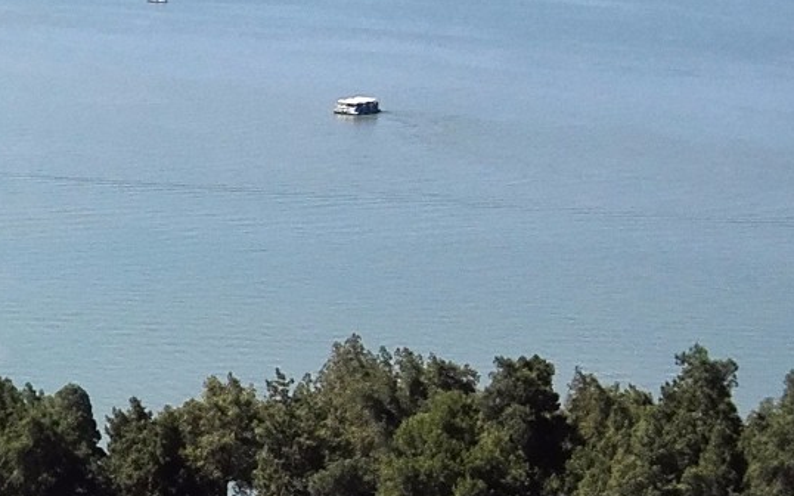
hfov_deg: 15.8
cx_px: -536
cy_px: 536
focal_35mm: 117
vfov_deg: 11.0
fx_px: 2531
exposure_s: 1/1965
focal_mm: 3.8
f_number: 2
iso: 100
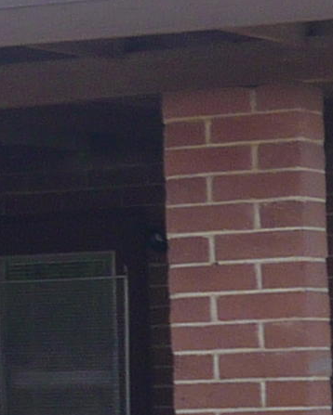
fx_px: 2659
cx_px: 8
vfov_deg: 8.9
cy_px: 419
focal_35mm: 216
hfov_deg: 7.1
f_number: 8
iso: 100
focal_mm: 5.5
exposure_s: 1/125
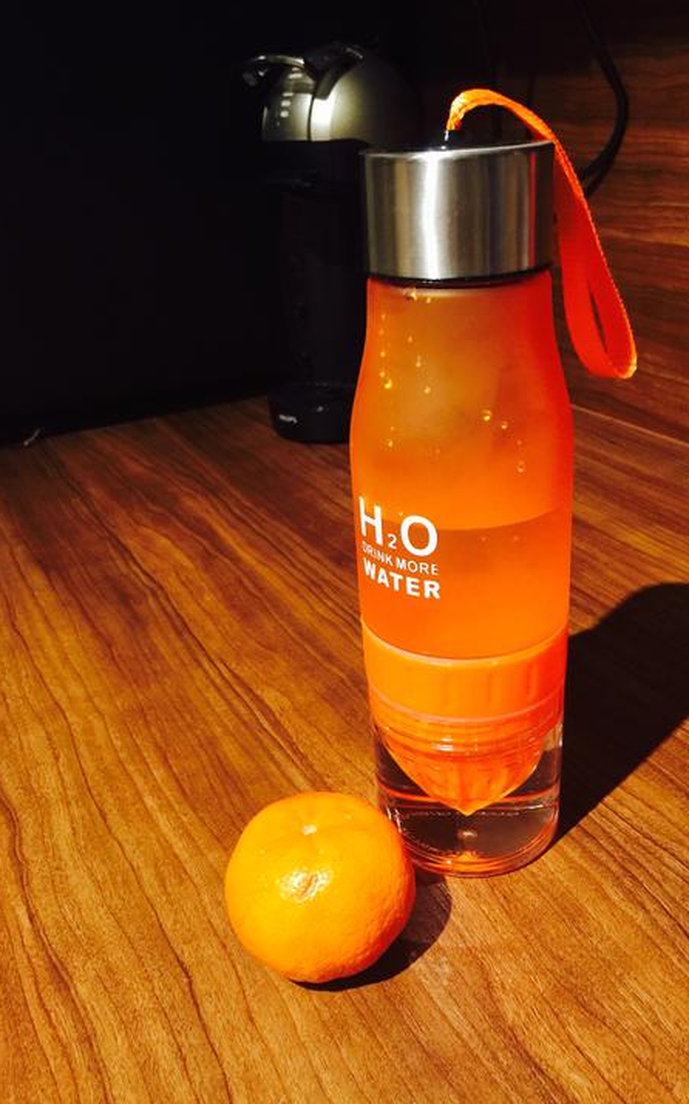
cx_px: 388
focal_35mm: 31
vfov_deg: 61.2
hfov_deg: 40.5
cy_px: 550
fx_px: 932
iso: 125
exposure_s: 1/17
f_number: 2.2
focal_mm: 4.15
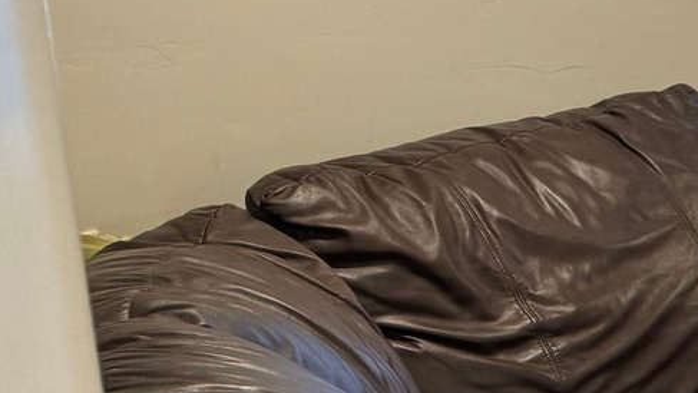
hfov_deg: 15.2
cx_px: 1443
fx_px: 2036
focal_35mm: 110
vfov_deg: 11.0
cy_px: 221
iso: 200
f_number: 1.78
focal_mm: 6.86
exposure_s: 1/60
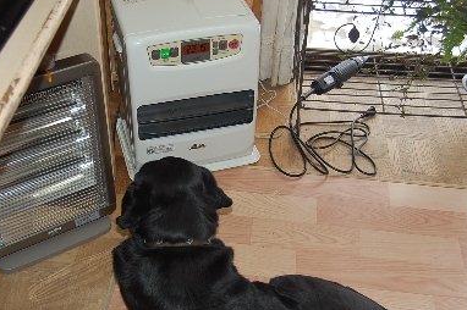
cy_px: 144
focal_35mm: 51
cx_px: 178
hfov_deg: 38.7
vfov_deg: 26.4
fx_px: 661
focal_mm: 26
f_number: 4.2
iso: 400
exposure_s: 1/60
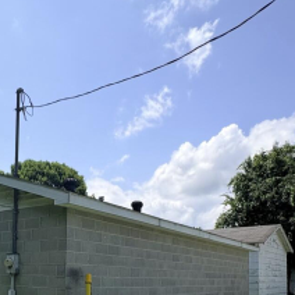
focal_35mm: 39
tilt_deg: +3.2
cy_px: 258
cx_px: 63
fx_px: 376
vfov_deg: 40.1
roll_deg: -1.6
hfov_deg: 41.2
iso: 40
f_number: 2.2
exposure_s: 1/2146
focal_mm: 2.22
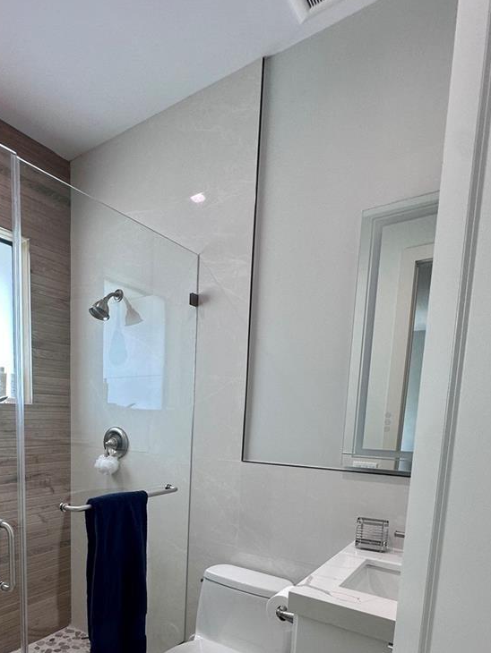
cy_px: 475
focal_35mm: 23
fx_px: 435
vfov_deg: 69.9
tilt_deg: -6.6
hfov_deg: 57.1
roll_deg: -2.4
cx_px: 148
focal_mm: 2.22
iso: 100
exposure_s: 1/120
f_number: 2.2
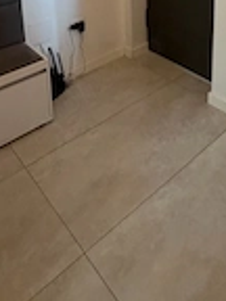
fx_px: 339
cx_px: 136
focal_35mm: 39
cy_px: -50
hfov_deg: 36.7
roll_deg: +0.4
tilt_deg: -10.5
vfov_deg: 37.6
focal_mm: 2.22
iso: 320
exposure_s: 1/50
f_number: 2.2
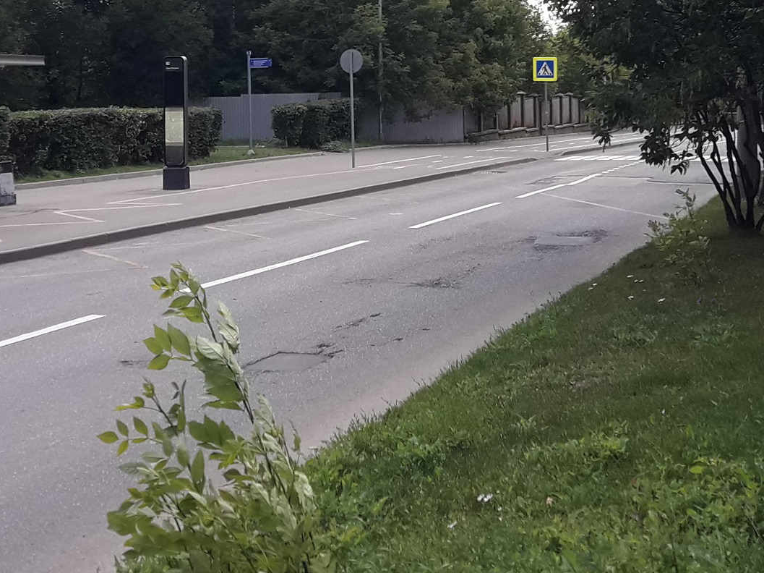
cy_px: 33
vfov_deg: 26.4
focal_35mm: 53
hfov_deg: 36.1
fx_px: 1169
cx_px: 325
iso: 50
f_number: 1.9
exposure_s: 1/50
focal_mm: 3.7
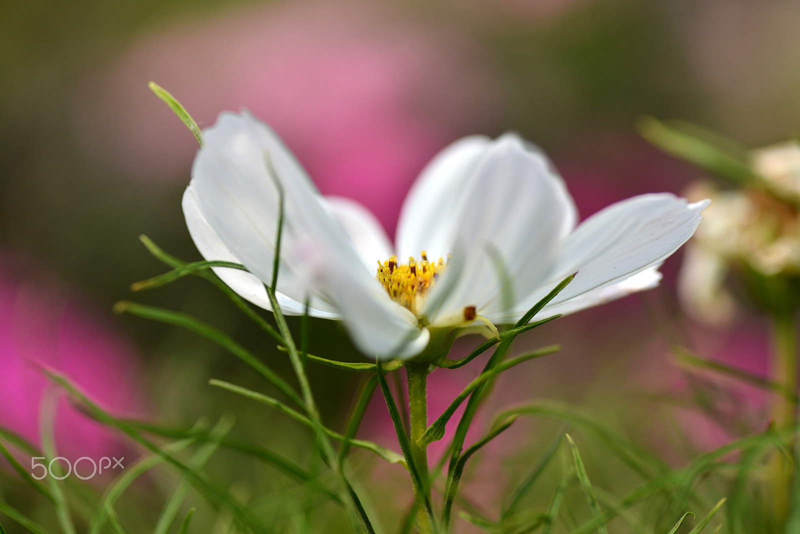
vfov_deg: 15.2
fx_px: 2001
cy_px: 267
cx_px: 400
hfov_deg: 22.6
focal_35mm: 90
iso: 200
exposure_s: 1/3000
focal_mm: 90
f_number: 5.6
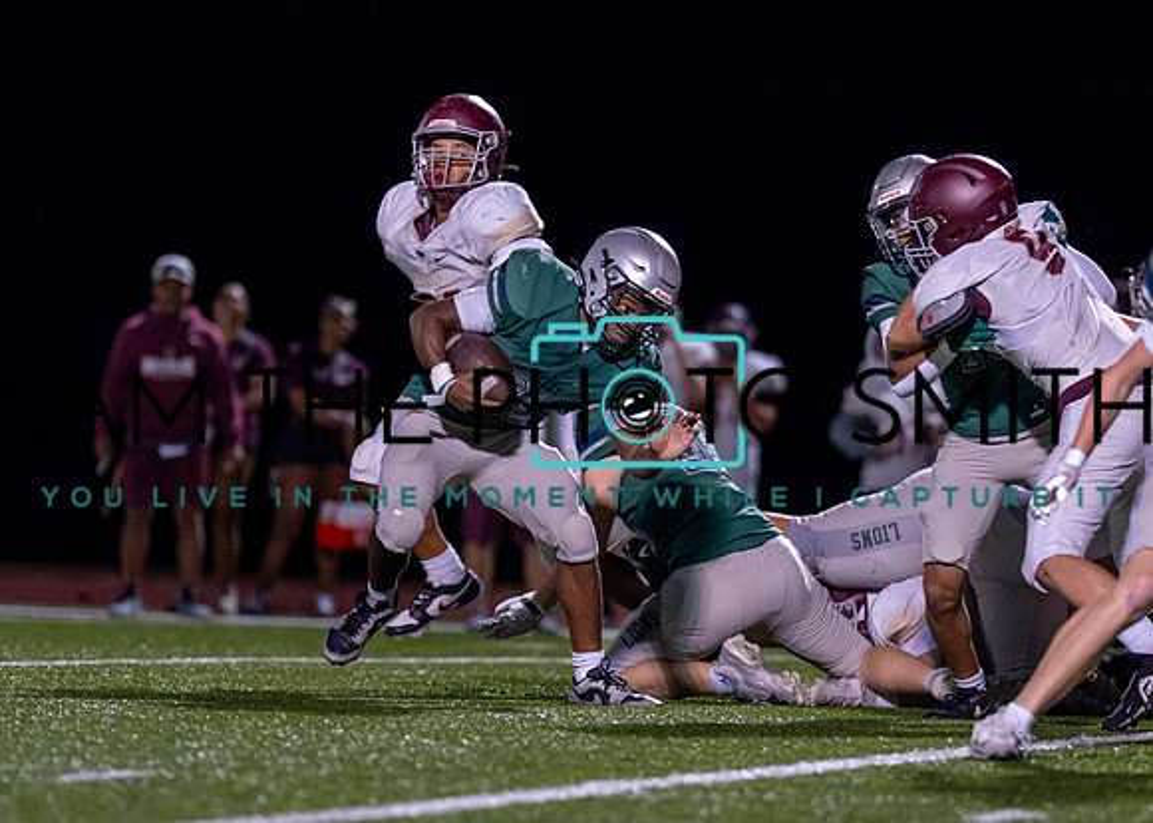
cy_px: 411
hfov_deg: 5.8
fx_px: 11326
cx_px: 605
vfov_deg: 4.2
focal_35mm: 346
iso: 1600
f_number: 1.8
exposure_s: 1/1250
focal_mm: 135
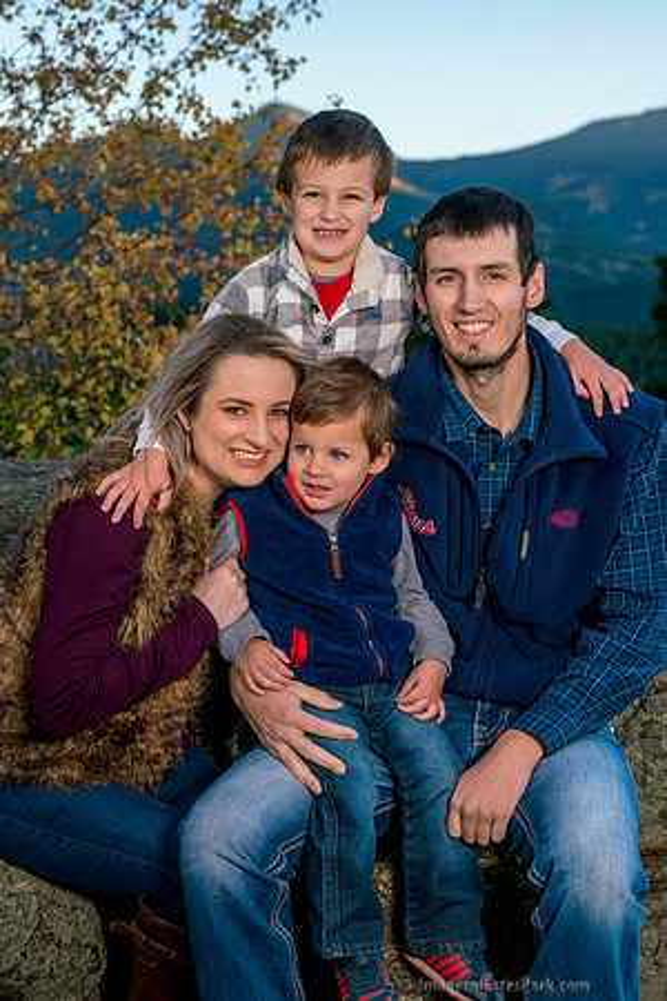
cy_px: 500
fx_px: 1667
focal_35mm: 60
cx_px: 334
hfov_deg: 22.6
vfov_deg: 33.4
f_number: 5
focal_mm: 60
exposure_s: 1/160
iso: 100
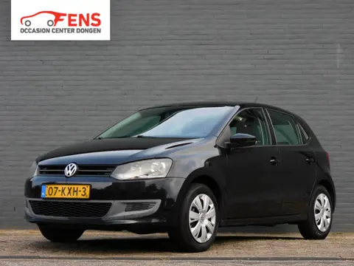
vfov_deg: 17.4
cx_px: 177
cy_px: 133
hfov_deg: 23.0
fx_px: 869
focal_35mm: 85
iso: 125
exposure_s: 1/160
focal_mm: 15.2
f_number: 4.5
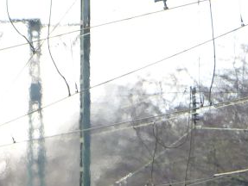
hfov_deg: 1.9
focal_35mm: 1023
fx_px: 7338
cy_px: 331
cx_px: 73
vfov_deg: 1.5
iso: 160
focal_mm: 44
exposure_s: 1/500
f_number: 2.8
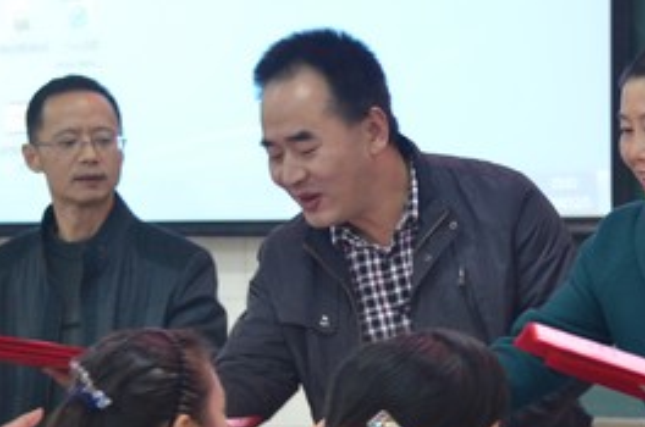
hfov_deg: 10.3
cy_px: 272
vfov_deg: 6.9
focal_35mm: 199
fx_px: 3559
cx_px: 562
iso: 1600
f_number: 5
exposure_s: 1/30
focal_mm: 70
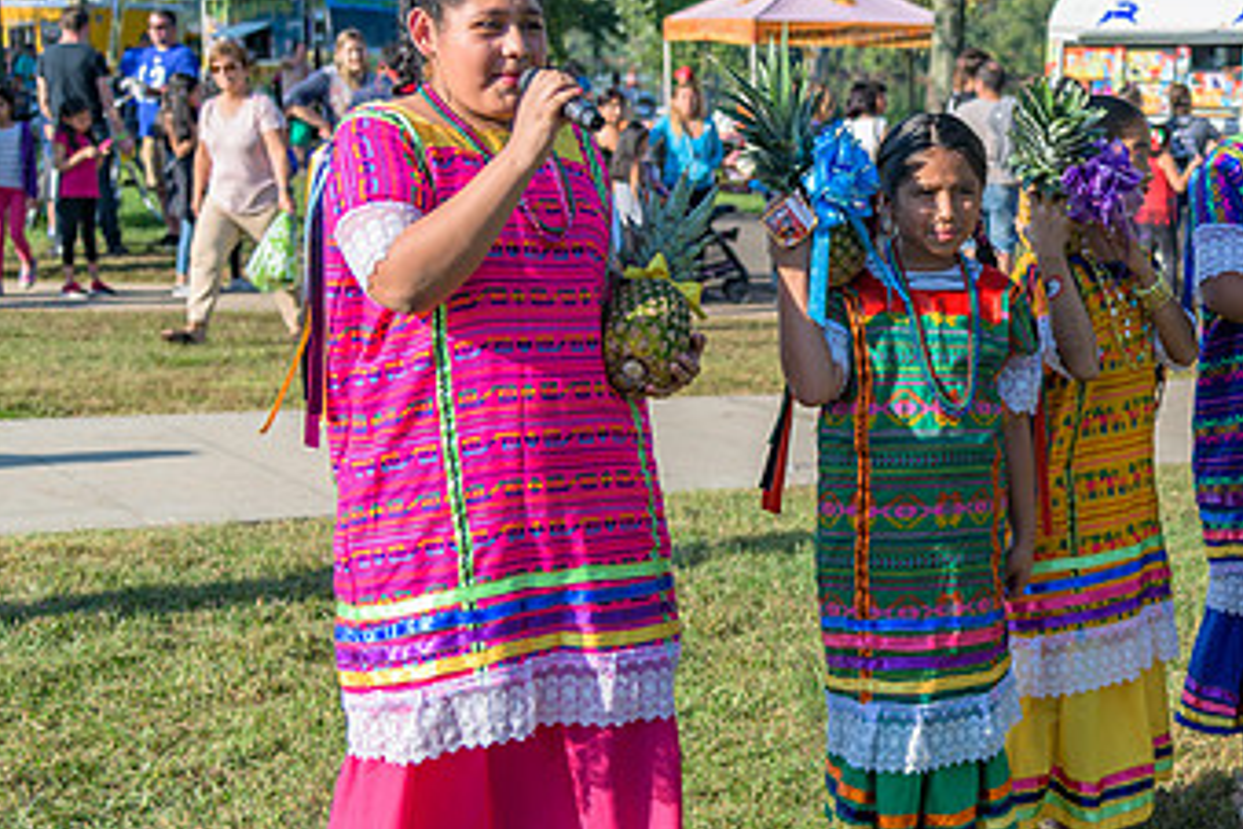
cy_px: 405
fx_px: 2244
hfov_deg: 30.1
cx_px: 1019
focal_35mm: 65
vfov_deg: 20.9
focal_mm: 38
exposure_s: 1/200
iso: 64
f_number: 4
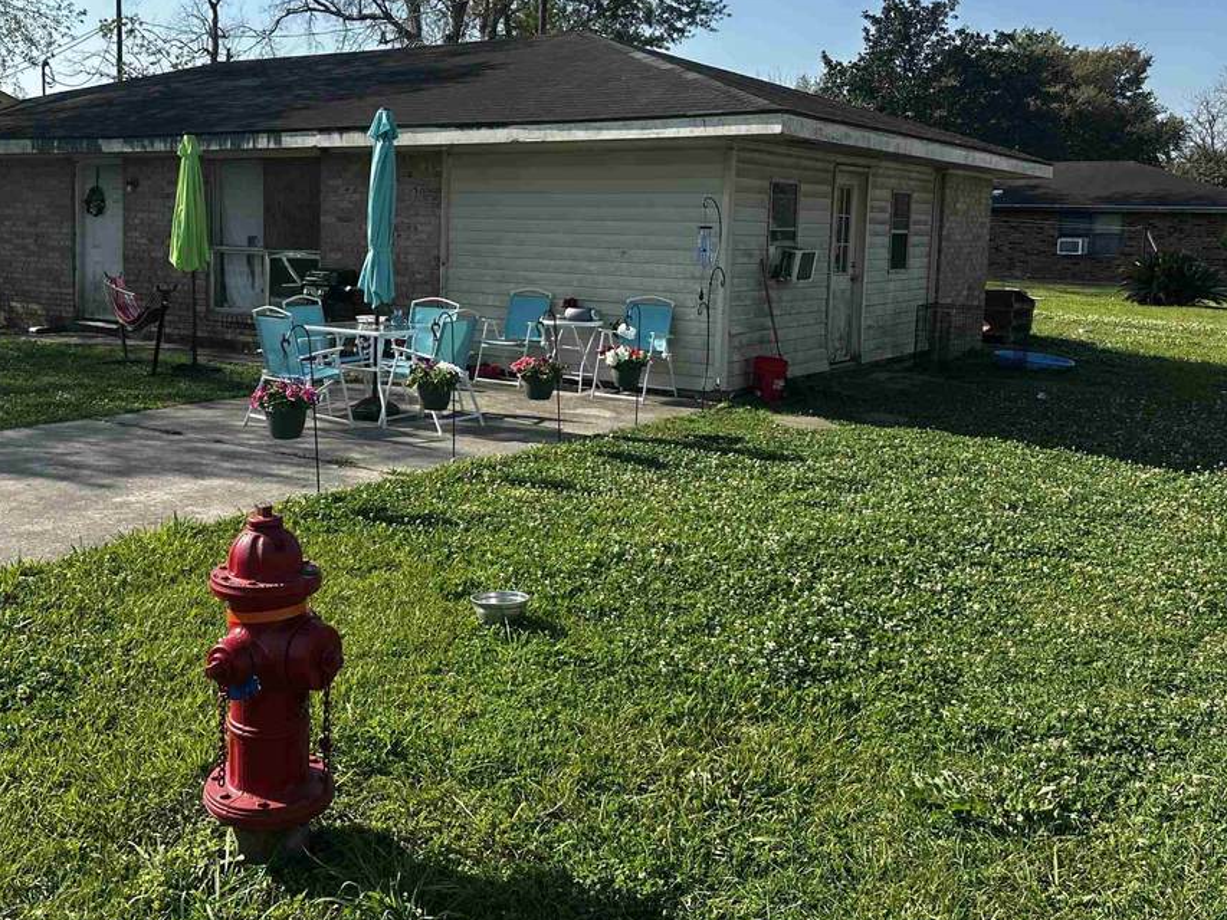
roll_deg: -1.8
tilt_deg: -6.7
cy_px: 362
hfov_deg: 50.6
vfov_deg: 39.5
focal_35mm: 36
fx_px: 1276
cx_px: 424
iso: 80
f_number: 1.78
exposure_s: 1/3155
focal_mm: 6.86
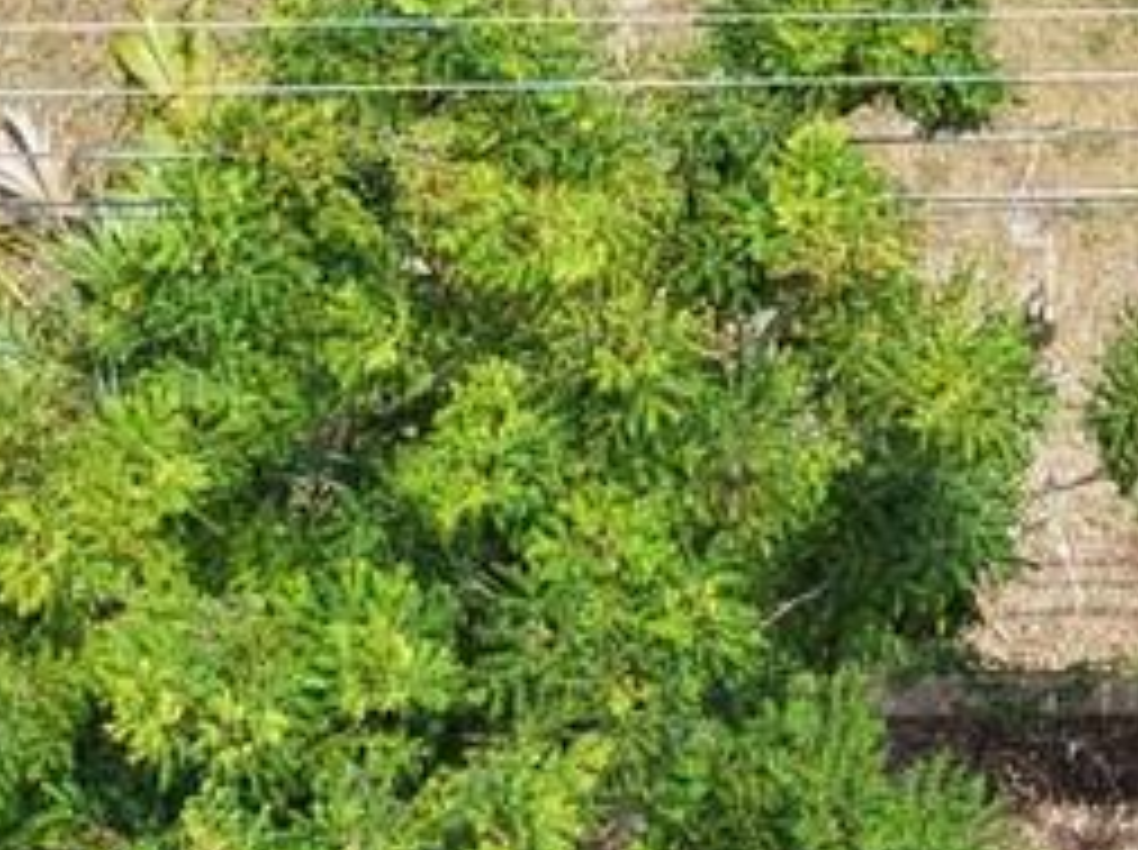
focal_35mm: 152
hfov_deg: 12.9
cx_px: 1080
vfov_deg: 8.3
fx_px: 4990
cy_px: -1637
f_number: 1.8
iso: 290
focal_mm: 8.67
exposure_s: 1/3200
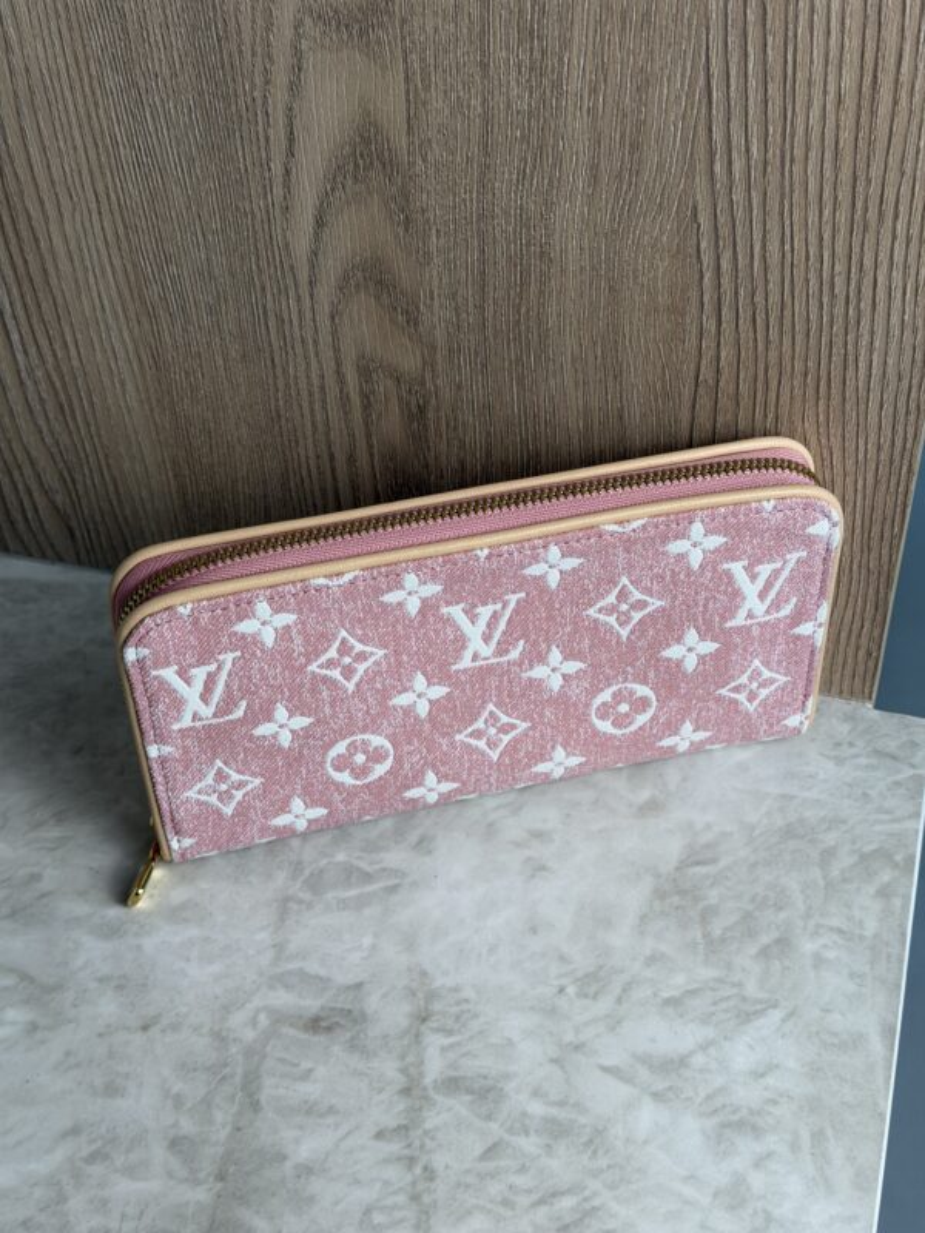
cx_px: 462
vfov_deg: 39.7
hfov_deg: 30.3
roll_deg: +3.3
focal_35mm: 48
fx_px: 1710
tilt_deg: -44.1
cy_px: 616
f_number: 1.78
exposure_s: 1/120
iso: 50
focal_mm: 6.76
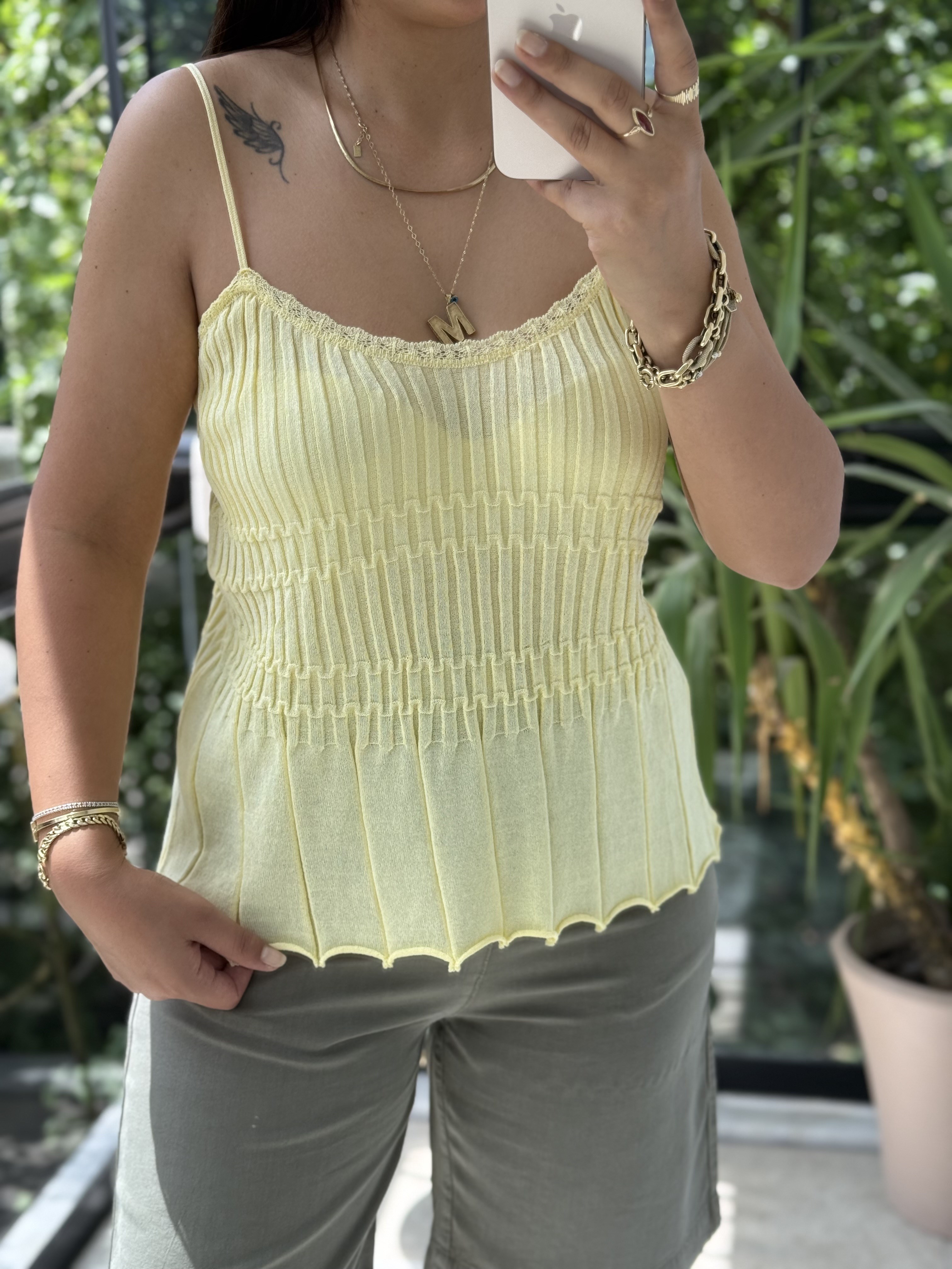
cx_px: 476
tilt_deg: -29.6
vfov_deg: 39.7
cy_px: 634
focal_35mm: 48
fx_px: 1760
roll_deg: +3.5
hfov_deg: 30.3
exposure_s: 1/652
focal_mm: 6.76
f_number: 1.78
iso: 64
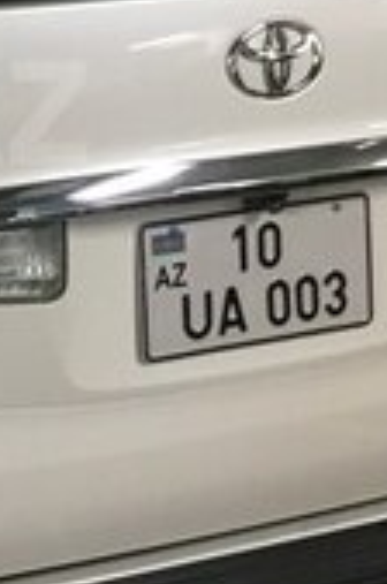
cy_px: 112
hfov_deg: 10.9
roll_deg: -0.5
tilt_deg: -16.6
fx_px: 1910
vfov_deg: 17.2
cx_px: -266
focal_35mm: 118
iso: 160
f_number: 2.2
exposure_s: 1/33
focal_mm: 4.15
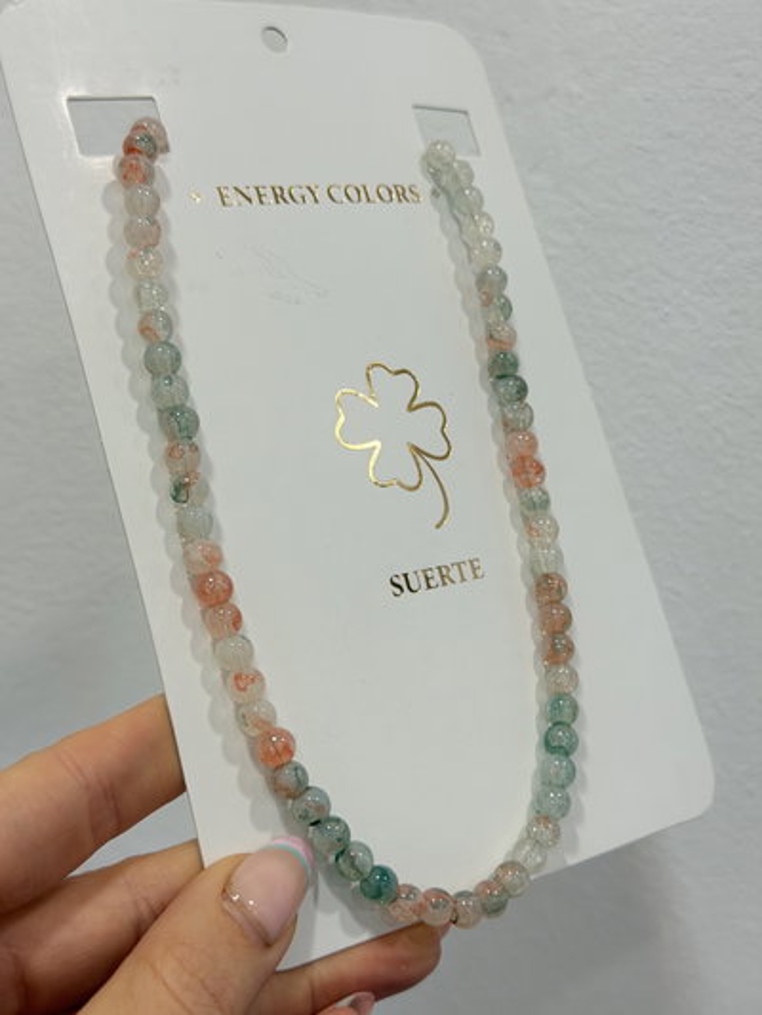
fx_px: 1408
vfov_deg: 39.6
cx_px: 381
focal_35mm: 48
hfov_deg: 30.3
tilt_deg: -5.8
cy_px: 508
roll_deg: +2.0
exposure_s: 1/50
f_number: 1.78
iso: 50
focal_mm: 6.76
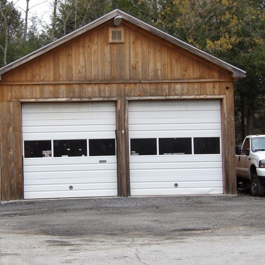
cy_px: 134
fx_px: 745
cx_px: 105
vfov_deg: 20.2
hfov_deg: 20.1
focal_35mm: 86
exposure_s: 1/201
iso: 100
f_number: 4.1
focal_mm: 13
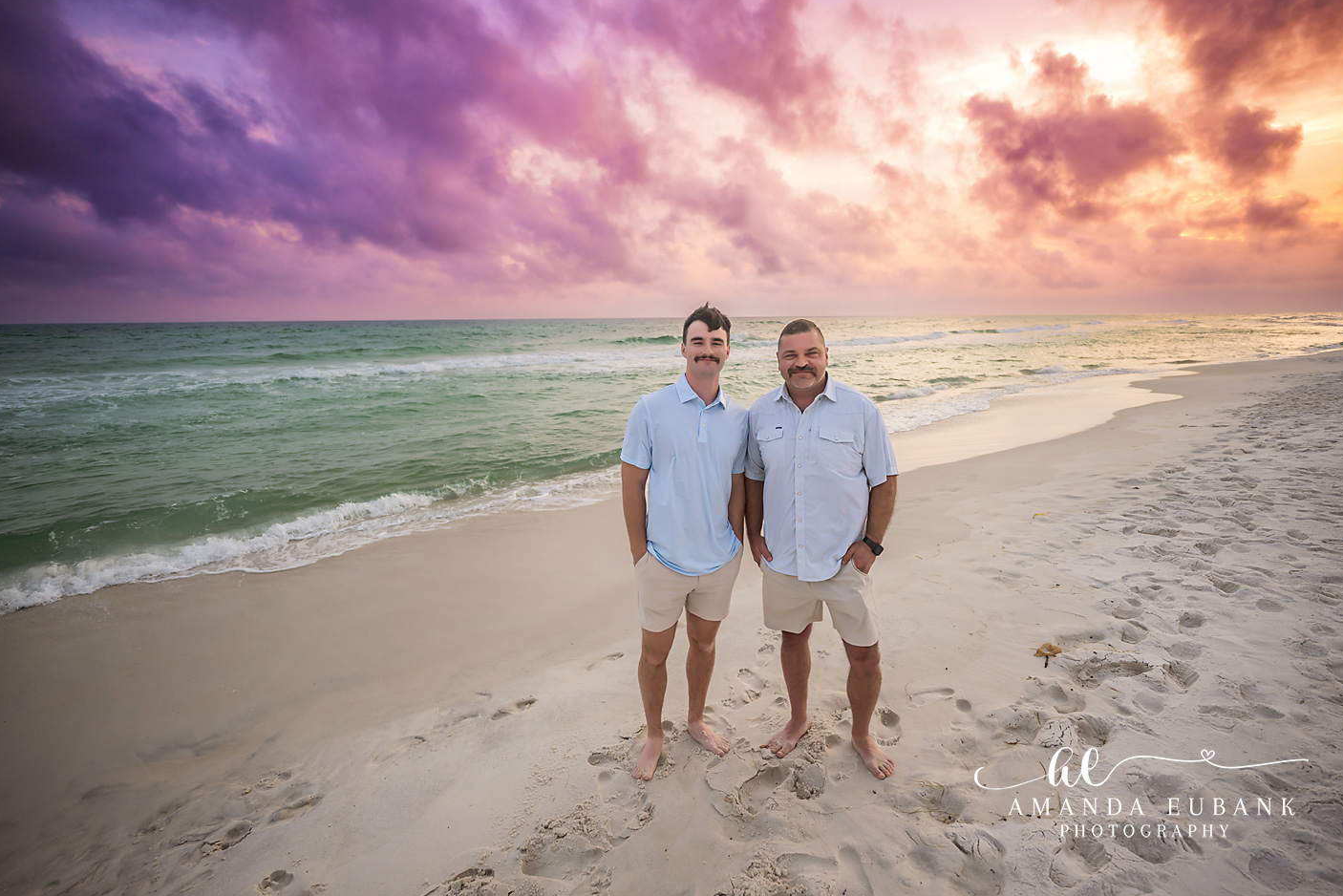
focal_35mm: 17
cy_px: 450
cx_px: 697
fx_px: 617
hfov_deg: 94.8
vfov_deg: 72.0
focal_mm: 15.5
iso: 400
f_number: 2.8
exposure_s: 1/800
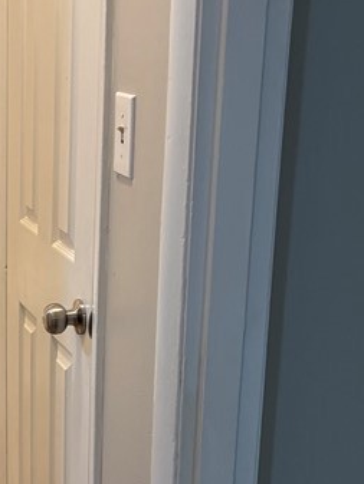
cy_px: 362
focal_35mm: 79
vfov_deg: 24.4
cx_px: -142
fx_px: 1107
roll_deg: +3.5
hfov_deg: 17.3
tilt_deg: -19.2
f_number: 1.6
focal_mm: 5.96
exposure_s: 1/60
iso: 125
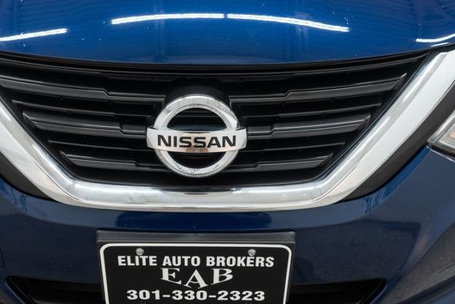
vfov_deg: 26.5
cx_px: 201
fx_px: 645
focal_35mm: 51
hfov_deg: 38.8
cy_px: 182
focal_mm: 28
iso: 500
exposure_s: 1/60
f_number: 3.2
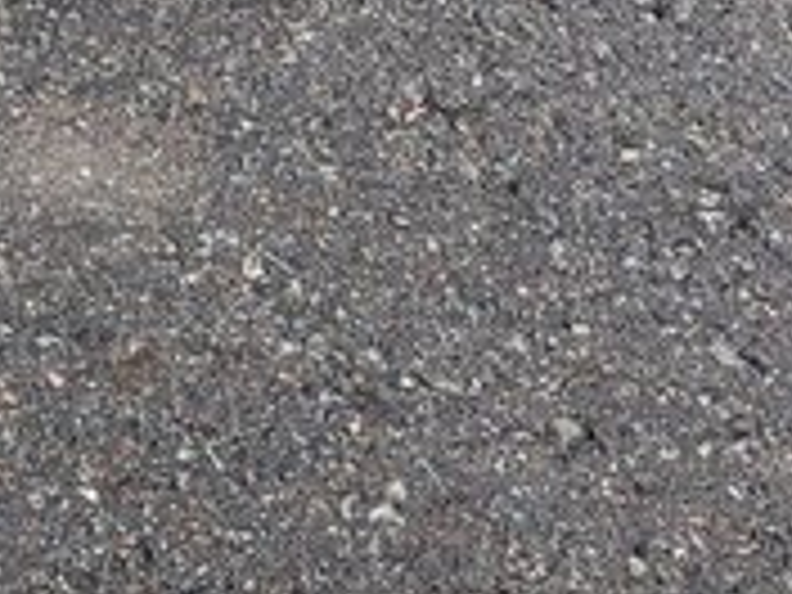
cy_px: -1404
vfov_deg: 7.5
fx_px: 3752
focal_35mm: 164
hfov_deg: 10.5
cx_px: -1076
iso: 100
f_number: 1.75
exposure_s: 1/130
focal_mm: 5.25
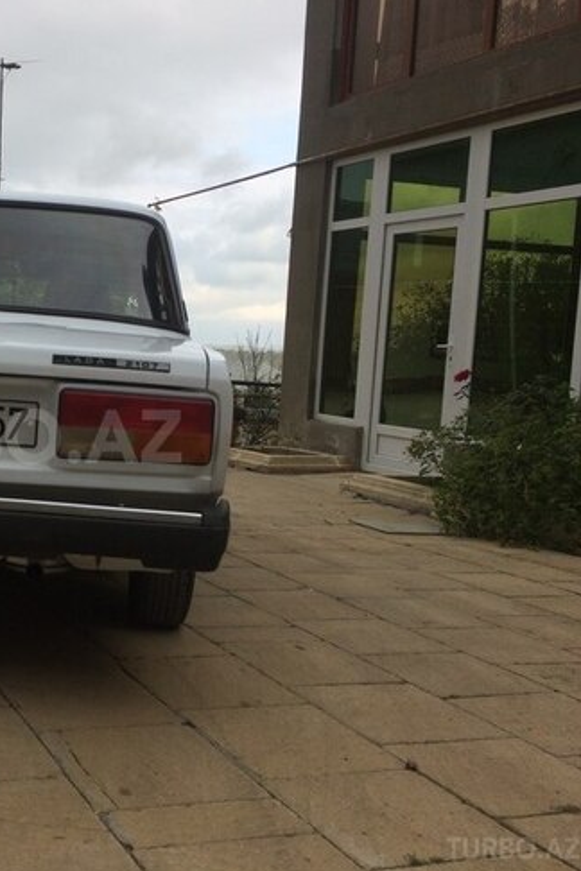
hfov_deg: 30.3
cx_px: -2
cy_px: 436
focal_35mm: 41
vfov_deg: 47.4
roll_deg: -3.1
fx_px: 992
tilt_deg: -5.0
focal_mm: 4.15
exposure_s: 1/1026
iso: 32
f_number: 2.2
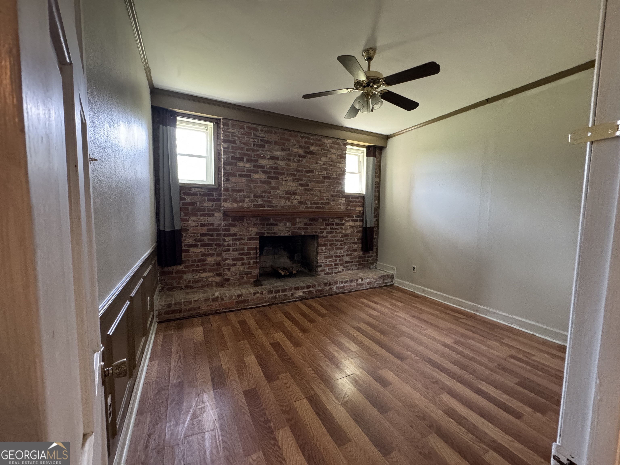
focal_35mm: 14
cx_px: 310
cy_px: 232
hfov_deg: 102.1
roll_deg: -2.0
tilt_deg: -6.3
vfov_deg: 85.7
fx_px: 251
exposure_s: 1/60
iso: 800
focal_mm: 2.22
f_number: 2.2
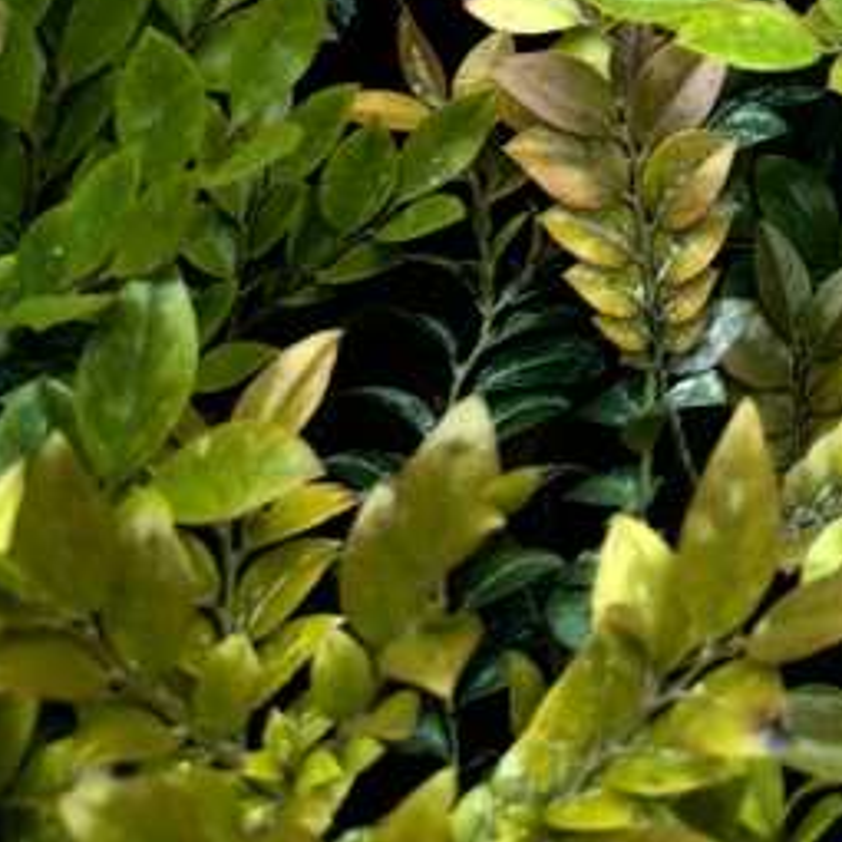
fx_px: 2752
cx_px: 1288
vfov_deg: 14.5
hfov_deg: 15.9
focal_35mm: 100
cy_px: -827
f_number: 2
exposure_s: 1/100
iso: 50
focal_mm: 5.75
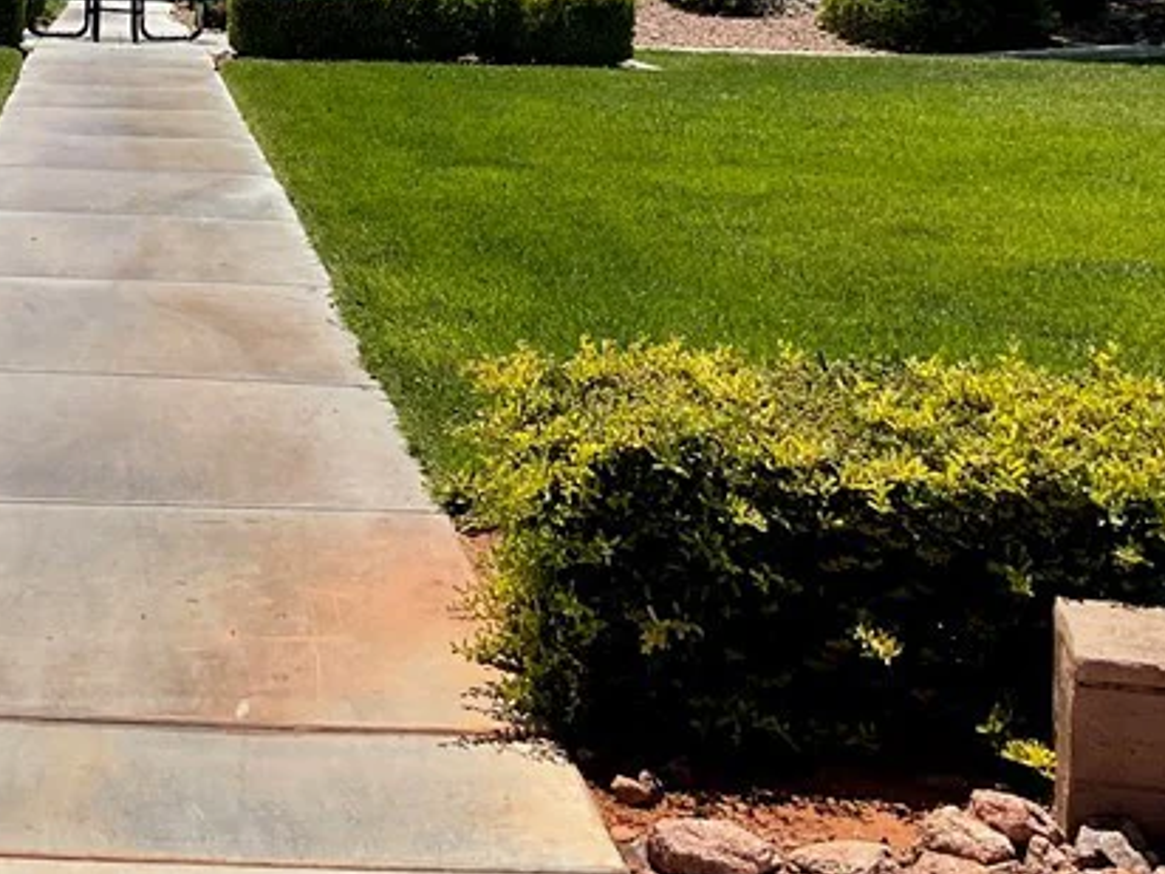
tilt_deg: -2.6
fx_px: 2423
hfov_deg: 26.2
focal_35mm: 72
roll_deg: -3.0
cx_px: 136
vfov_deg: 19.9
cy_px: 8
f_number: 1.8
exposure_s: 1/2667
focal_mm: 3
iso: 16
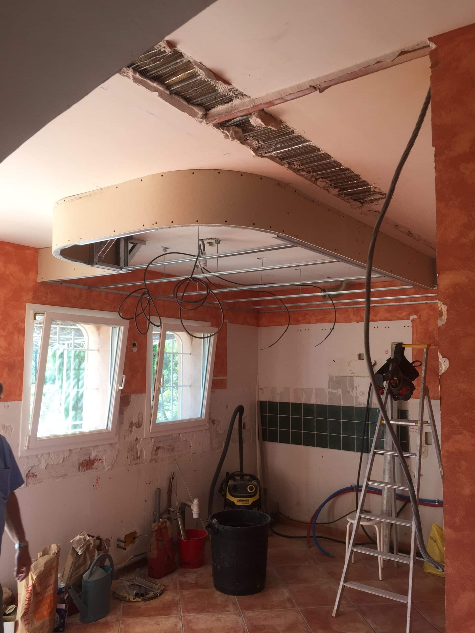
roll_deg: -0.2
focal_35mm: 29
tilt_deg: +4.1
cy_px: 316
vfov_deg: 61.7
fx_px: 531
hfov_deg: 48.2
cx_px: 238
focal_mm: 4.15
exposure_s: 1/100
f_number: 2.2
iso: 40
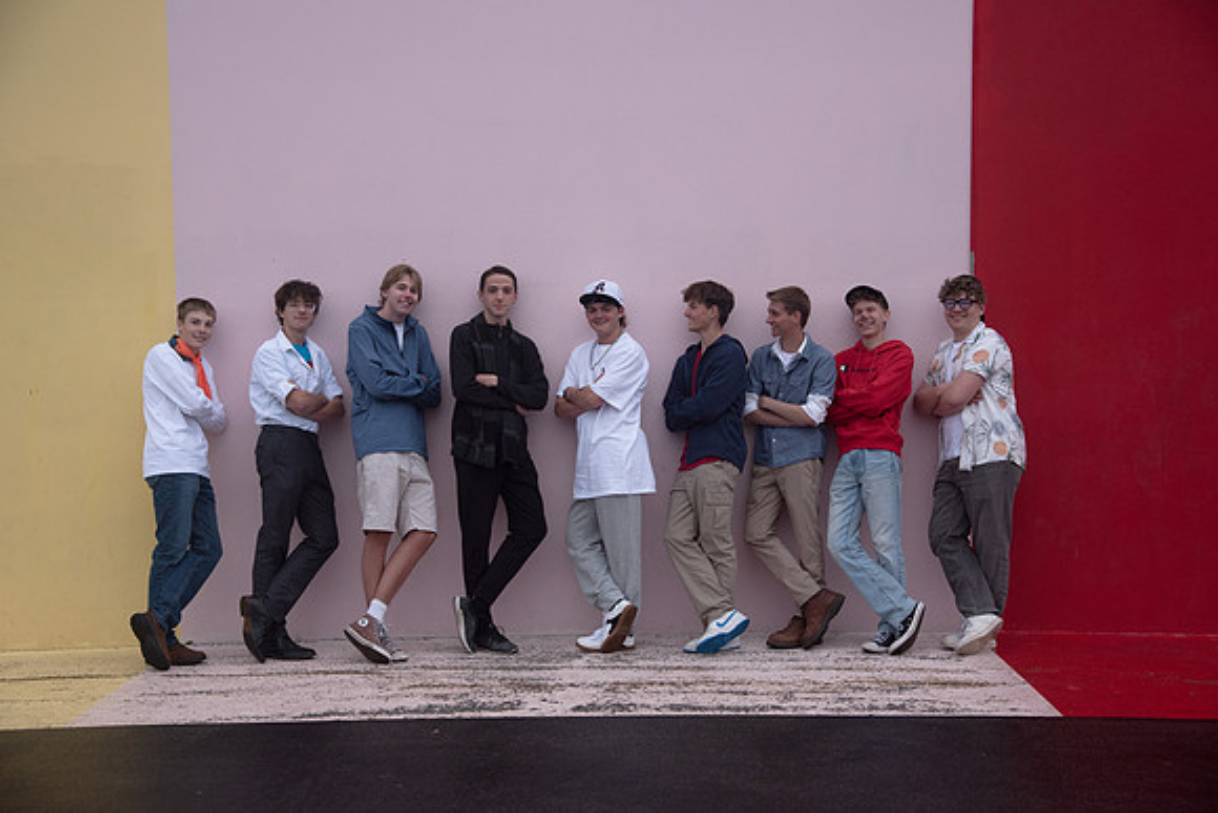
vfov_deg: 26.0
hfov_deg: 38.2
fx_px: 1760
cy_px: 406
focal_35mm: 52
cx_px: 609
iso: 640
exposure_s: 1/125
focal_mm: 52
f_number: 5
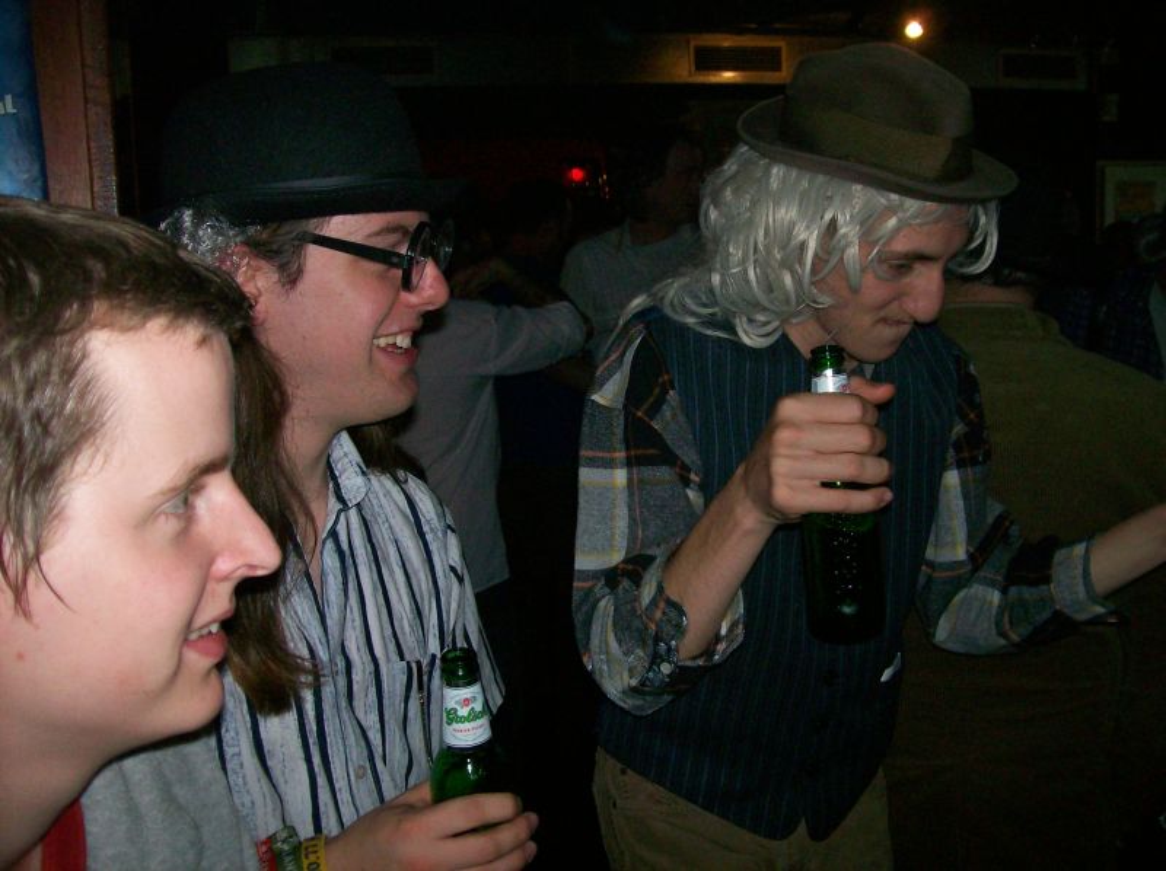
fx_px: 1211
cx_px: 583
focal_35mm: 36
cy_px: 436
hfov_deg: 51.4
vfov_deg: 39.6
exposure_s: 1/64
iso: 140
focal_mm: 6
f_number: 2.7
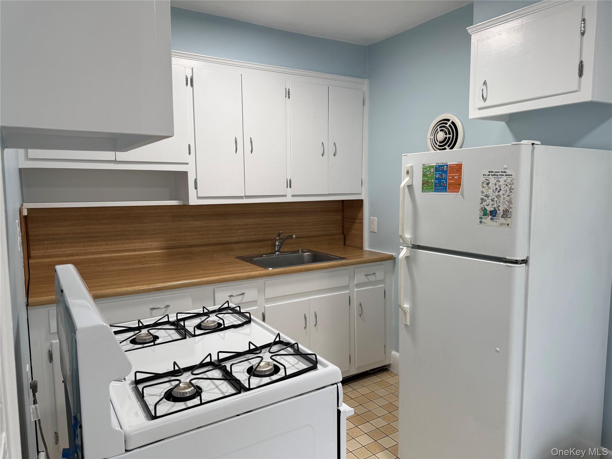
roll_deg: +0.0
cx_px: 306
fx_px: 424
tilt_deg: -5.5
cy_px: 230
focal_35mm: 24
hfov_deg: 71.6
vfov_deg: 56.8
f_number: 1.78
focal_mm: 6.76
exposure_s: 1/120
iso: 100
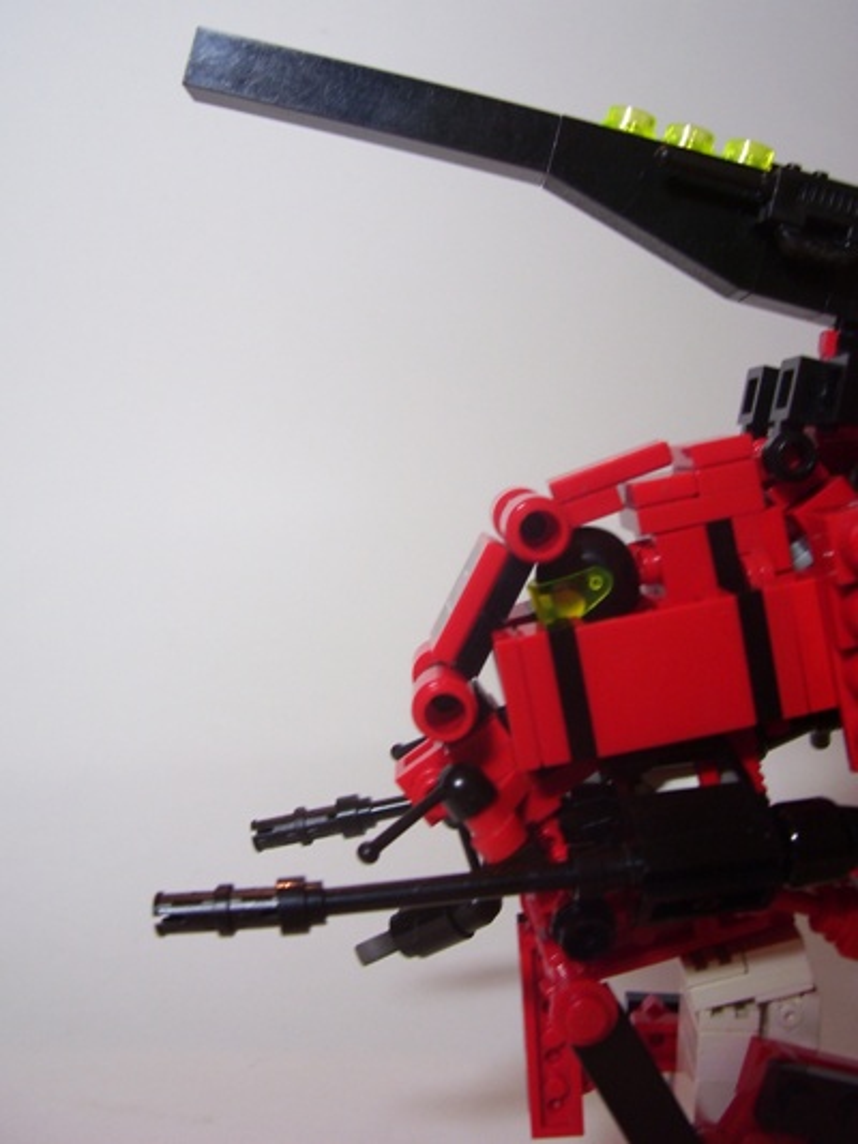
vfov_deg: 53.9
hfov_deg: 41.8
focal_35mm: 34
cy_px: 572
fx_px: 1123
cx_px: 429
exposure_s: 1/20
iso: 100
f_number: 2.7
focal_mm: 5.6
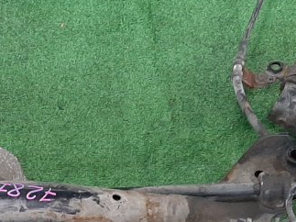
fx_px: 992
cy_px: 400
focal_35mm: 116
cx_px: -2
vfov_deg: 11.8
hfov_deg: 16.6
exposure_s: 1/33
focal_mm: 3.93
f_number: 1.7
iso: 166
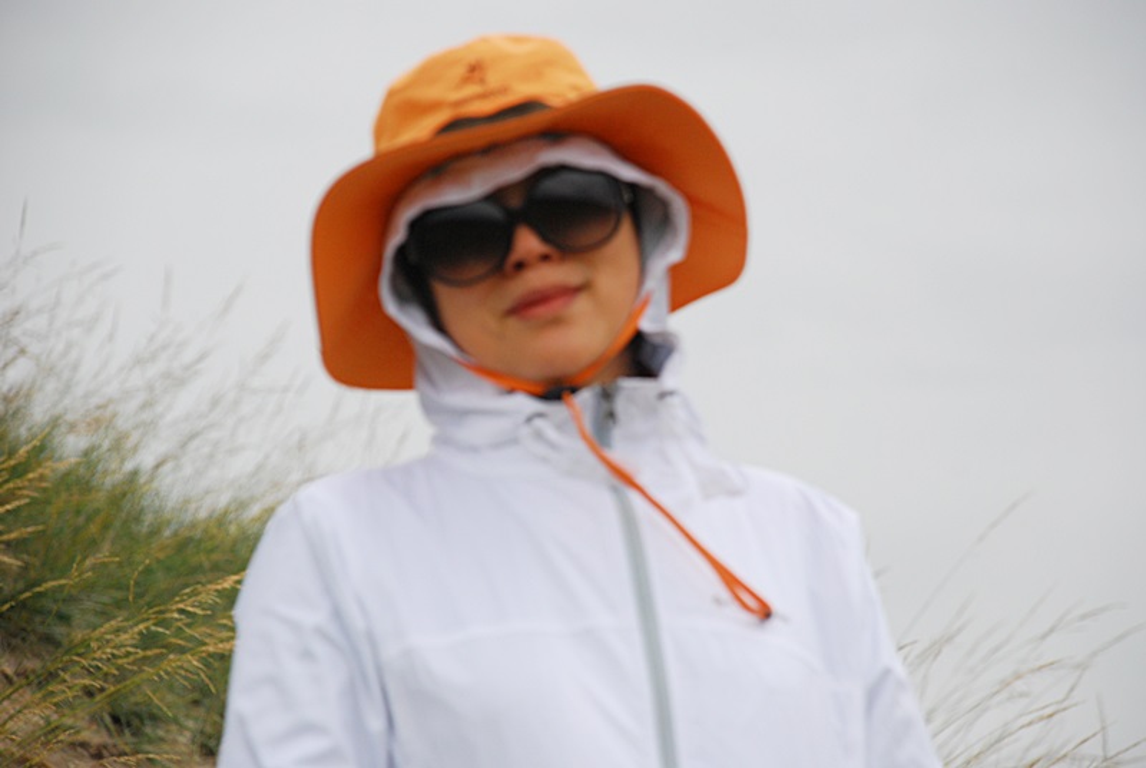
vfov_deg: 8.2
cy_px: 384
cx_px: 573
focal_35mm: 168
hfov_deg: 12.2
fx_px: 5356
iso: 400
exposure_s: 1/500
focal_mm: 112
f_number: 6.3
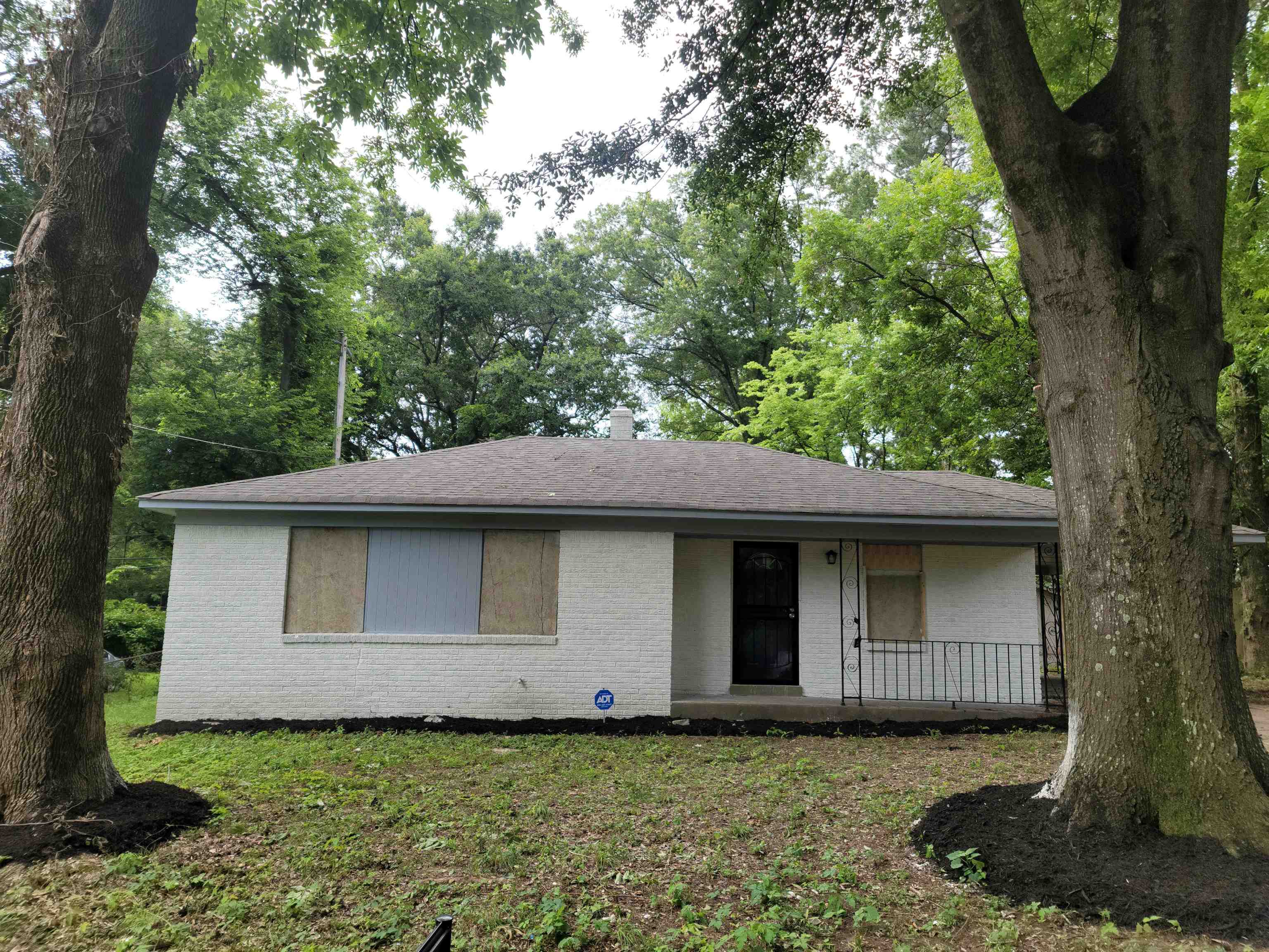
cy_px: 476
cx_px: 634
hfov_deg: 69.4
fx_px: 916
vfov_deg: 54.9
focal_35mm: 25
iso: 20
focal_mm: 7
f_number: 1.8
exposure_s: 1/172
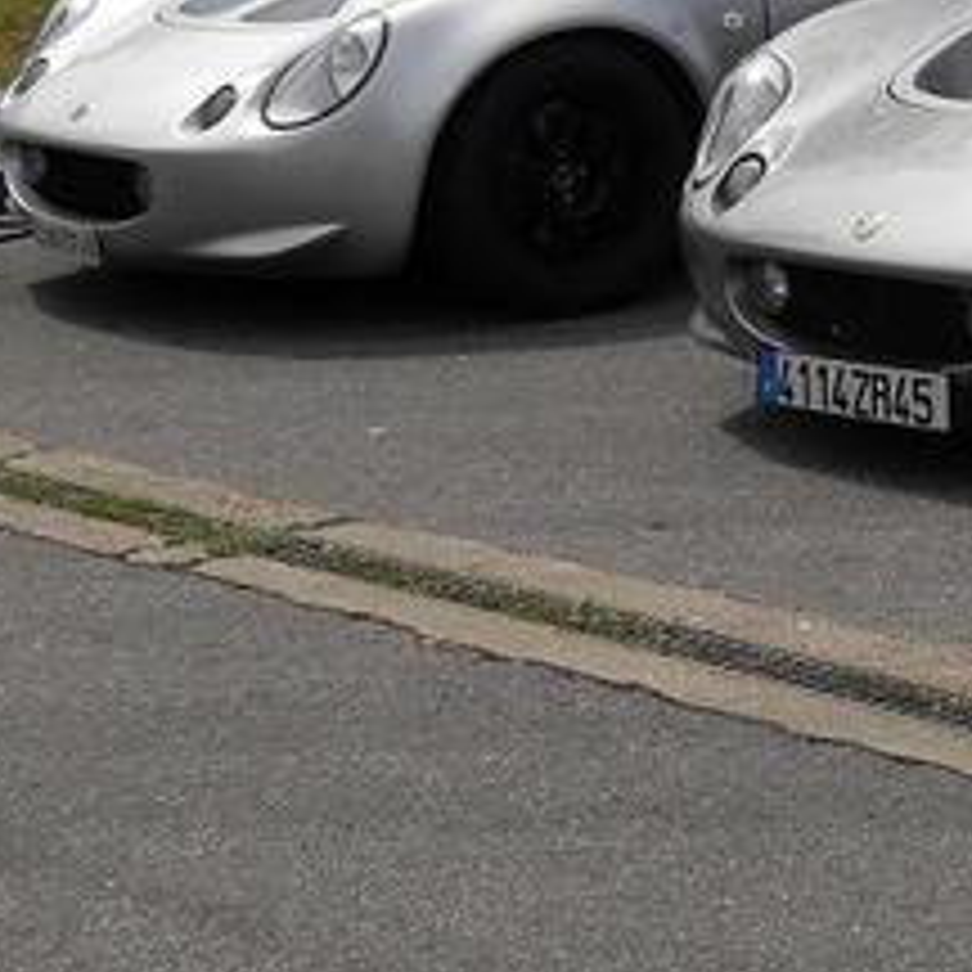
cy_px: 140
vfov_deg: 12.5
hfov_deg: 12.4
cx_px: 976
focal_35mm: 139
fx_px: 4416
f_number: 10.4
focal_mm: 8.4
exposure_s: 1/125
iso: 80
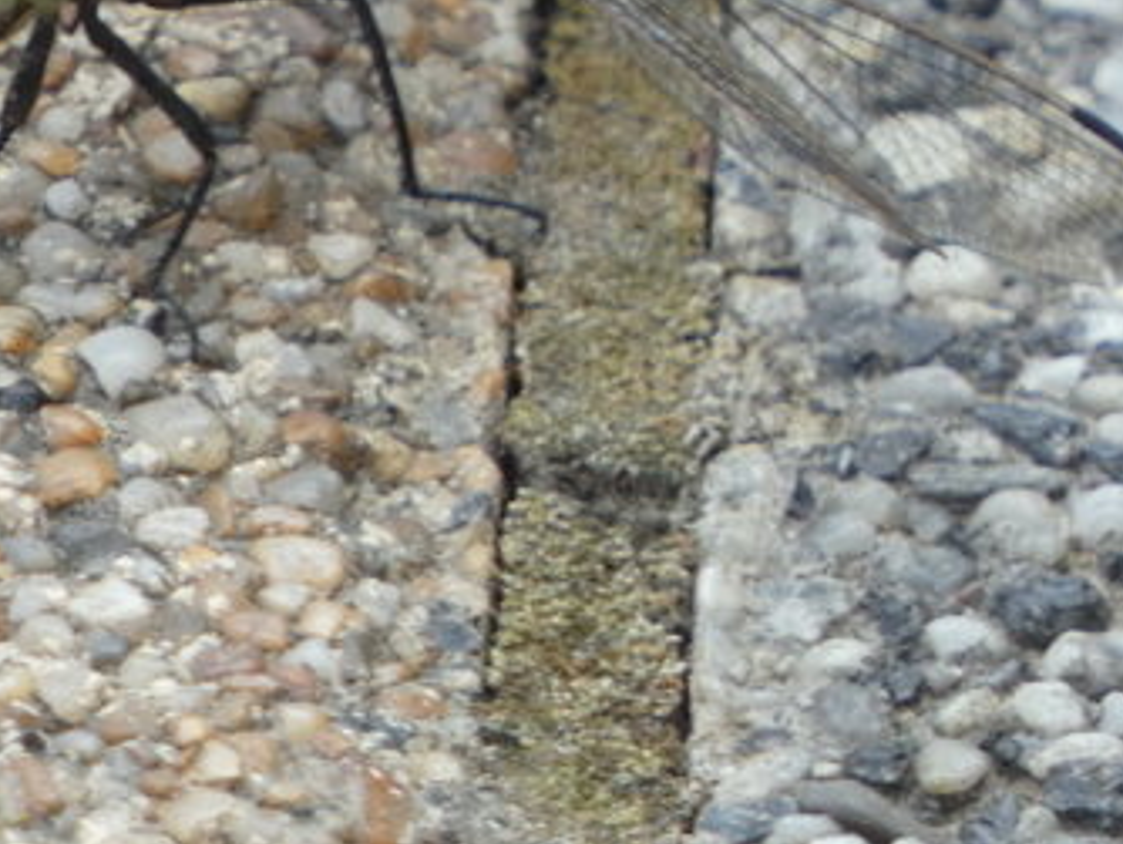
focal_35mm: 2887
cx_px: 55
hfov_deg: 0.7
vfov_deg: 0.5
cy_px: -148
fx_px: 93726
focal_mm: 202.9
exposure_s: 1/125
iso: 80
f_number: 5.7
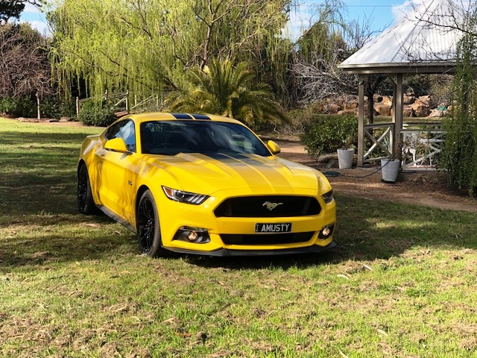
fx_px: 785
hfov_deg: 33.8
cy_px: 179
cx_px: 238
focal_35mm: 57
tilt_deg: -7.9
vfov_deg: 25.7
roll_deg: +1.1
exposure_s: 1/510
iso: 20
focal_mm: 6.6
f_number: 2.8
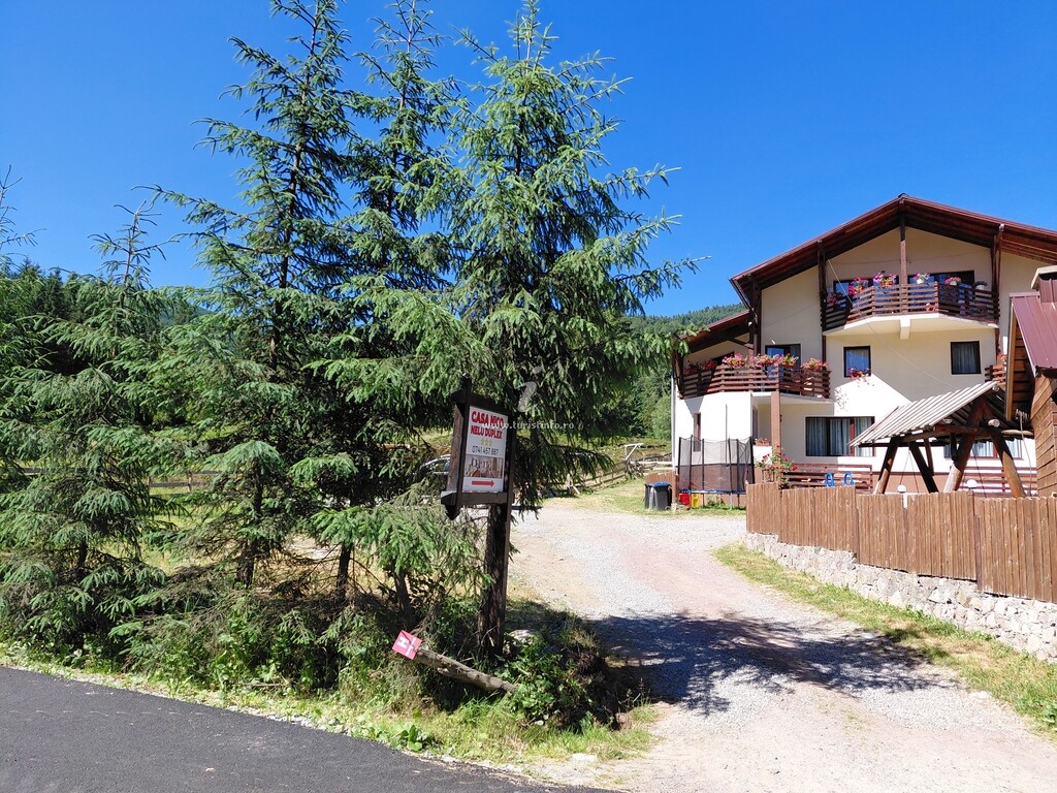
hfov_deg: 69.4
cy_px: 396
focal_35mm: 25
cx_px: 528
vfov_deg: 54.9
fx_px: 763
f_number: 1.8
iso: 50
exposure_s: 1/1187
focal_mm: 4.69
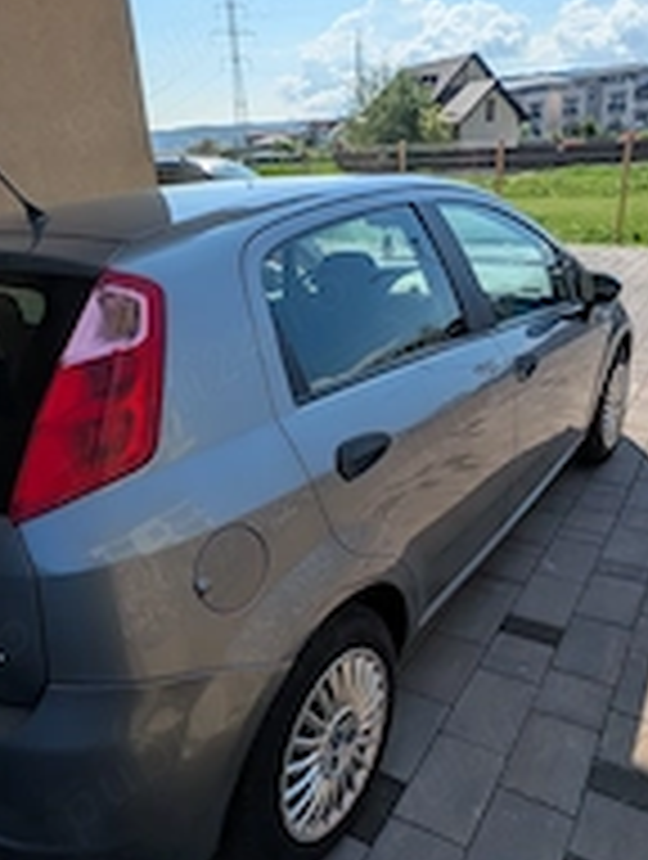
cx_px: 360
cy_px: 450
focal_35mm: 25
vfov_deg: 69.3
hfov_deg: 54.9
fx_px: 622
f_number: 1.7
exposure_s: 1/5848
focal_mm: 2.02
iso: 57
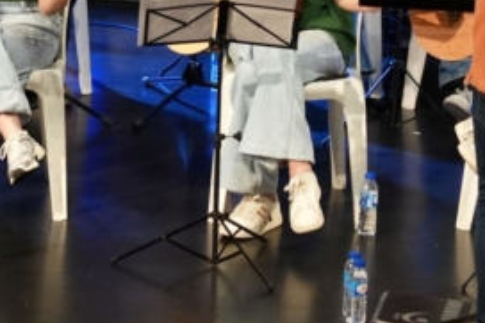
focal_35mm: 398
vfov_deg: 3.4
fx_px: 5358
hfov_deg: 5.1
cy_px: -122
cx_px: -284
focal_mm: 105
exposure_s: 1/160
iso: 4000
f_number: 4
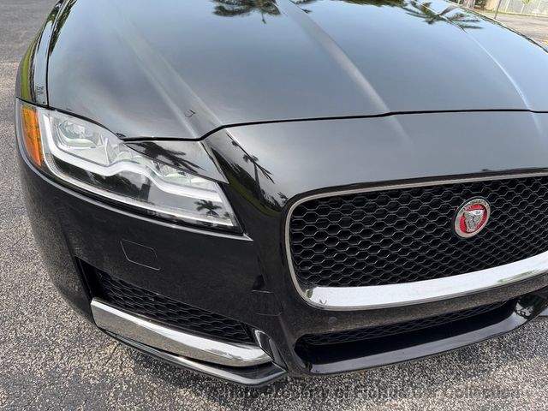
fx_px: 380
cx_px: 274
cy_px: 206
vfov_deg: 56.8
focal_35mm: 24
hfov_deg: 71.6
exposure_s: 1/1901
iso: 100
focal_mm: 6.76
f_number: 1.78
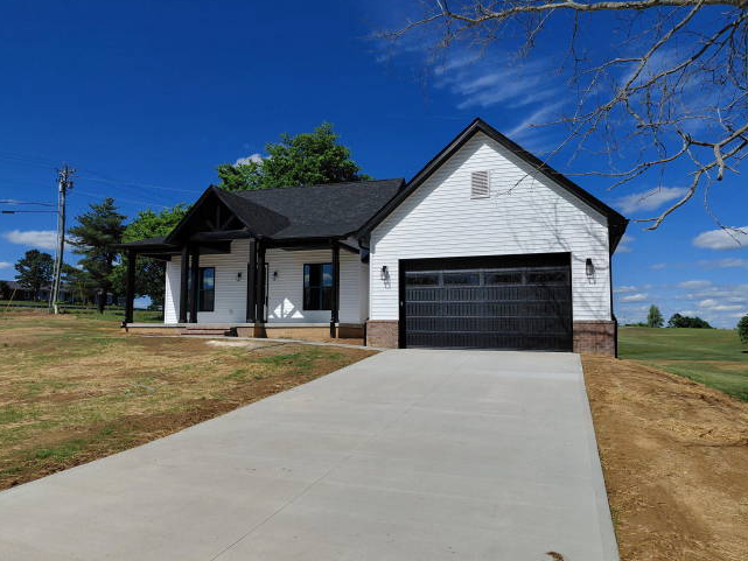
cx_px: 365
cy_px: 283
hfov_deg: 67.3
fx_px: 562
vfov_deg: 53.1
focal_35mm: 26
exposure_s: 1/11628
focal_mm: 4.69
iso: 64
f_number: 1.8
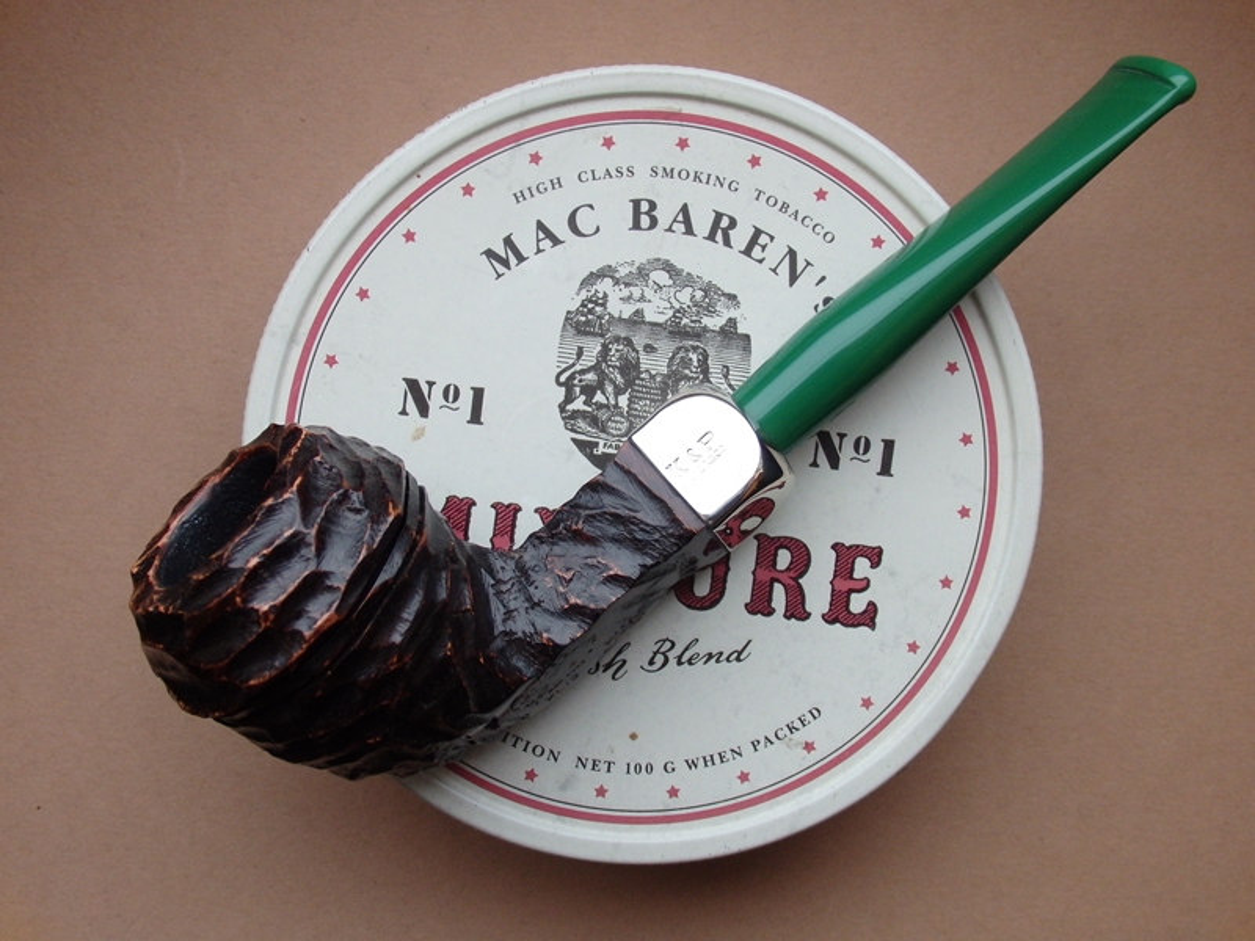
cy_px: 470
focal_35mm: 40
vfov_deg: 36.0
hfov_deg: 46.8
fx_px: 1450
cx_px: 628
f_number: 3.7
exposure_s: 1/40
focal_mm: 7.3
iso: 400
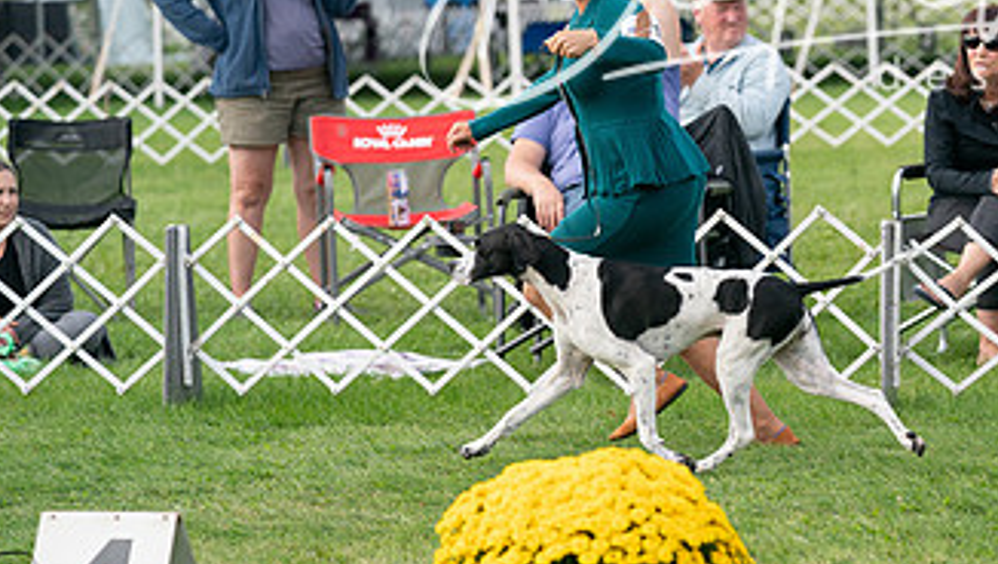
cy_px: 153
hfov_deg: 9.5
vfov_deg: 5.4
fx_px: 6012
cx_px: 793
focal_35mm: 227
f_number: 3.5
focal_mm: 122
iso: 250
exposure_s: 1/1600
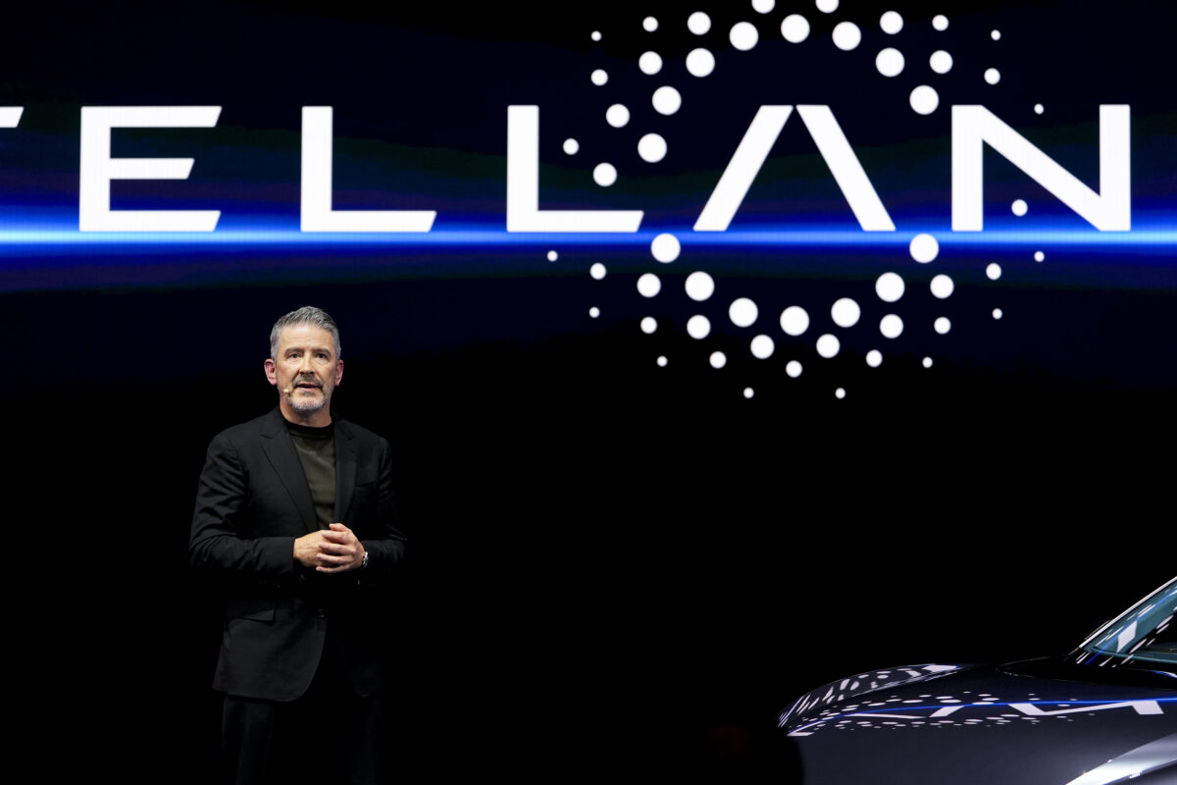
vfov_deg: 19.5
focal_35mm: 70
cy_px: 392
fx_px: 2288
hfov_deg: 28.8
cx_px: 588
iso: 1000
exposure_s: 1/800
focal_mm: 70
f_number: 2.8
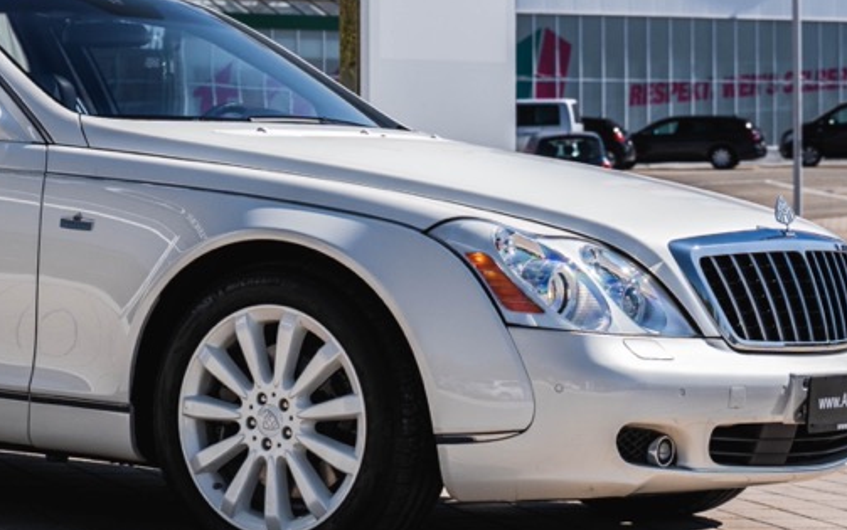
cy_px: 209
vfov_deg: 11.5
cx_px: 86
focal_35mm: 114
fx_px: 2633
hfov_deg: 18.0
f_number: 5
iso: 400
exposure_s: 1/640
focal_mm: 44
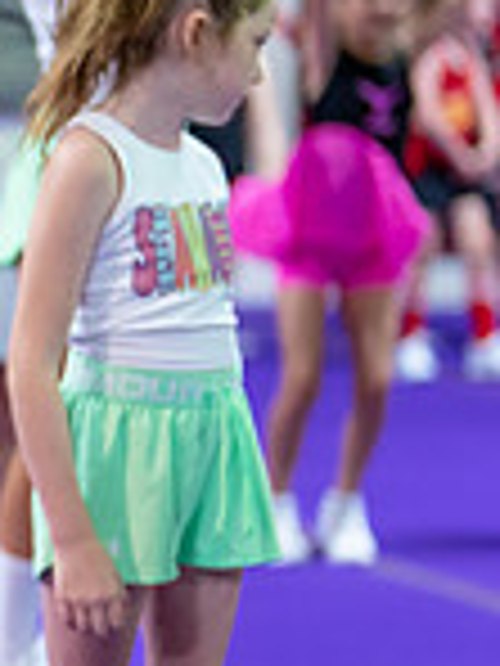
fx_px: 4353
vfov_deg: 8.8
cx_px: -558
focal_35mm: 226
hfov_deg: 6.4
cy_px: 389
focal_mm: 50
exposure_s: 1/400
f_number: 1.2
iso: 1000
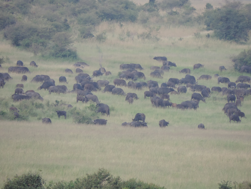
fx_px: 7251
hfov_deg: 2.0
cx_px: 126
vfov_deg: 1.5
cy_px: 94
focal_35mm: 1000
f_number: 5.9
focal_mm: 180
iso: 400
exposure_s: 1/320
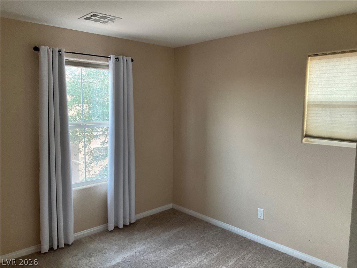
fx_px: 299
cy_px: 134
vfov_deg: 48.2
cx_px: 178
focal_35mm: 29
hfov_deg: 61.7
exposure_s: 1/60
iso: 160
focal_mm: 3
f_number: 1.8
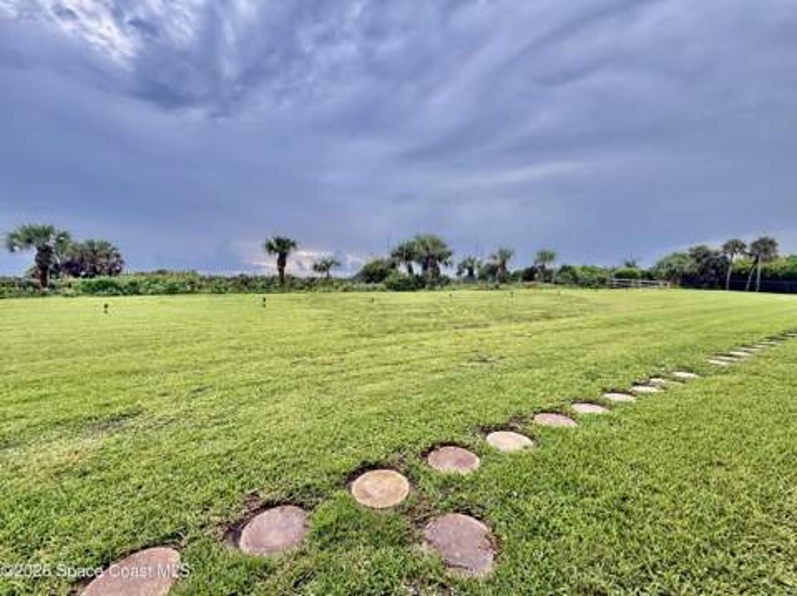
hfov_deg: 102.1
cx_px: 398
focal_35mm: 14
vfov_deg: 85.6
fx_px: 322
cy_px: 298
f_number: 2.2
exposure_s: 1/107
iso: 64
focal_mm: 2.22
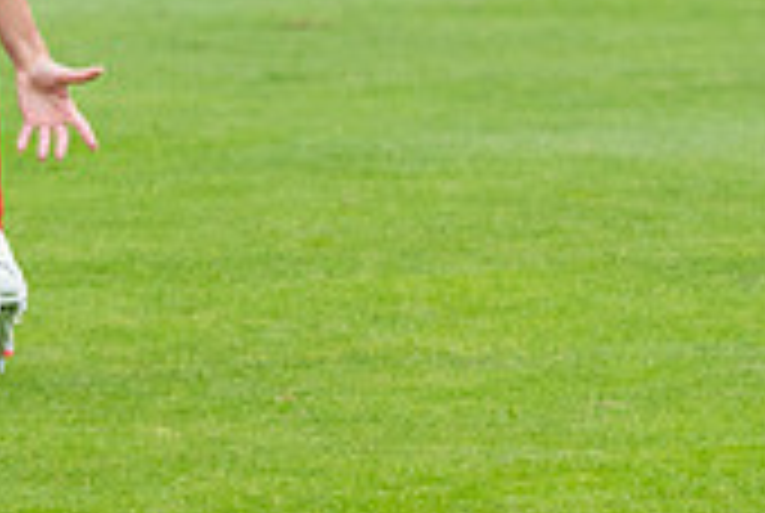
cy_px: -317
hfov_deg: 3.3
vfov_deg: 2.2
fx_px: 13262
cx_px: -333
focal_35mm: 623
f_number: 3.2
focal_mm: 112
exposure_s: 1/1600
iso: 400
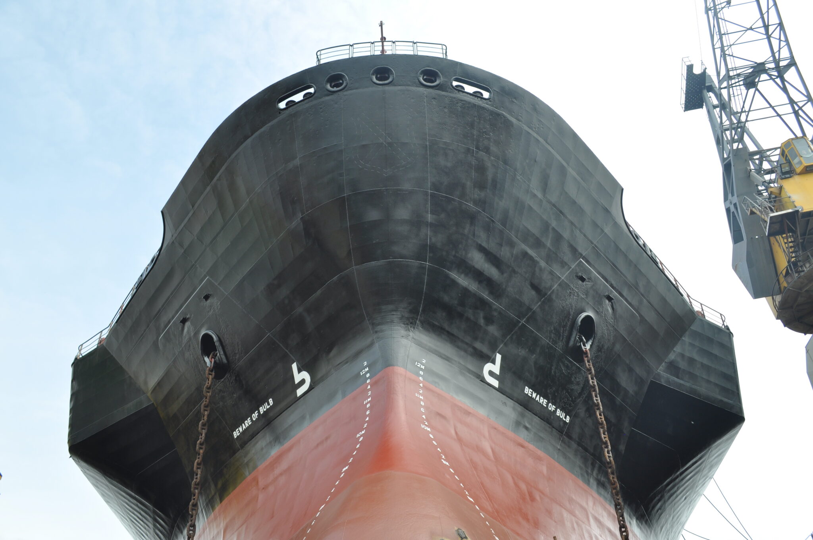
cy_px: 270
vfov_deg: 43.5
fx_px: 677
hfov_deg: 62.0
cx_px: 406
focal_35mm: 30
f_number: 8
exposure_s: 1/250
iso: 200
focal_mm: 20
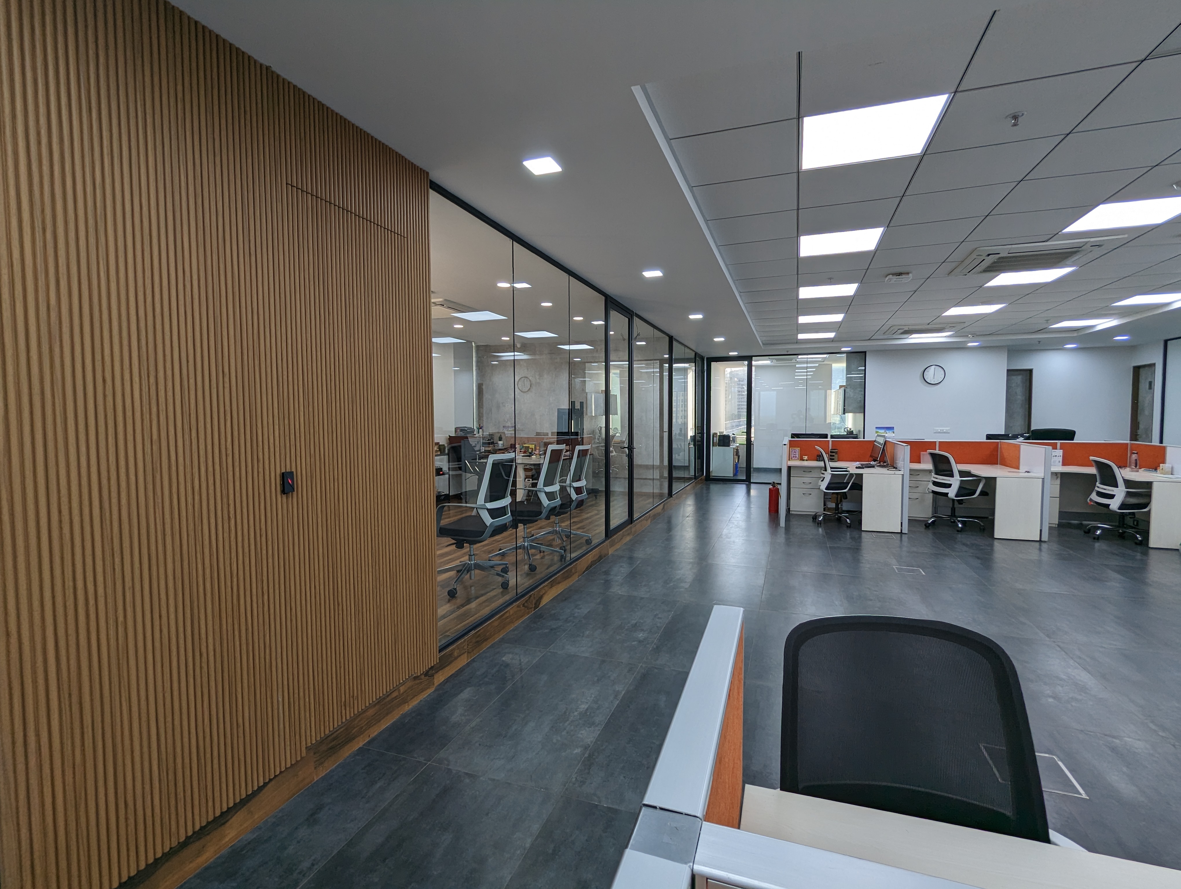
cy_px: 444
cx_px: 590
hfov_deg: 94.4
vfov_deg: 78.2
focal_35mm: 16
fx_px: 547
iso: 71
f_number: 2.2
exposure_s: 1/121
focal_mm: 2.35
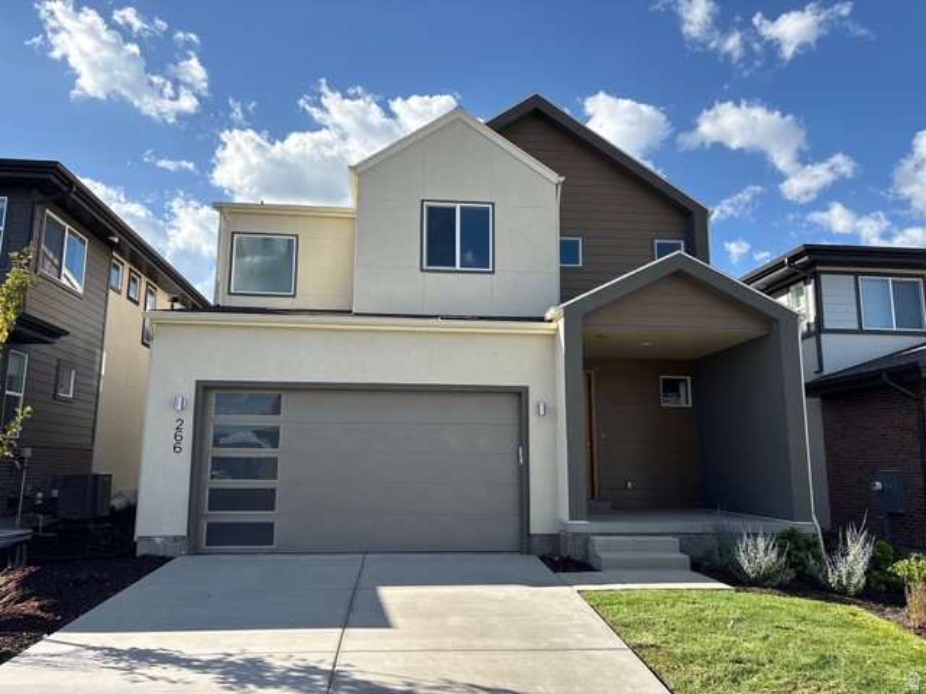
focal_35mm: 26
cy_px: 347
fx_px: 696
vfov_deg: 53.1
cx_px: 463
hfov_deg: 67.3
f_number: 1.6
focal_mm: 5.96
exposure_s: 1/3125
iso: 64
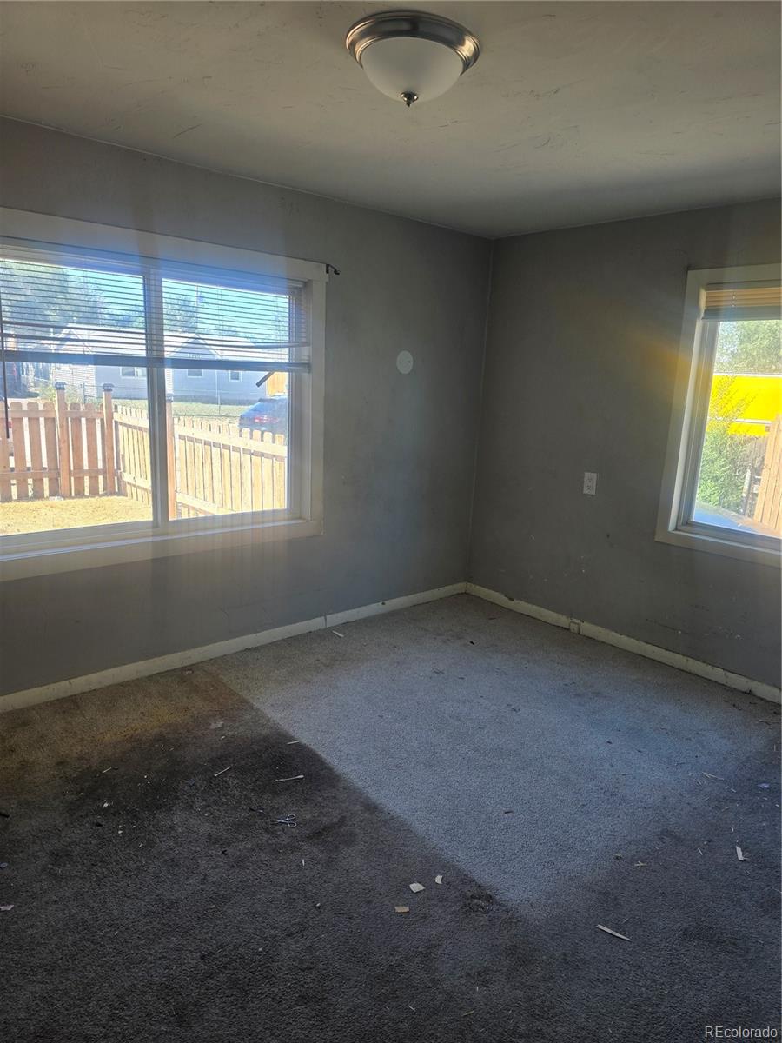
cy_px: 522
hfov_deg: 58.9
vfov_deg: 73.9
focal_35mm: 23
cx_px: 391
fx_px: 693
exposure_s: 1/180
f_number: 1.7
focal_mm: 6.3
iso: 32
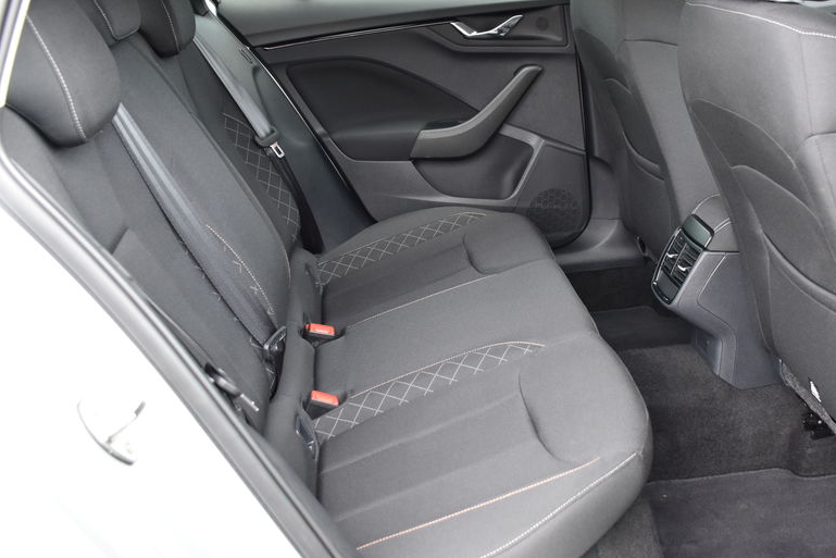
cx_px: 542
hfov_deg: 48.9
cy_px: 301
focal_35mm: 39
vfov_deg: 34.2
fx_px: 906
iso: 400
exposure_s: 1/60
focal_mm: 20
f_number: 4
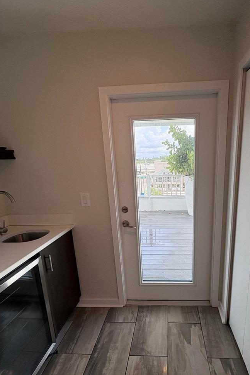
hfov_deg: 66.1
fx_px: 188
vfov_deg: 89.8
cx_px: 160
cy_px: 203
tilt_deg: -12.0
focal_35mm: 18
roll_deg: +1.3
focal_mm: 2.22
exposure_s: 1/307
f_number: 2.2
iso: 64
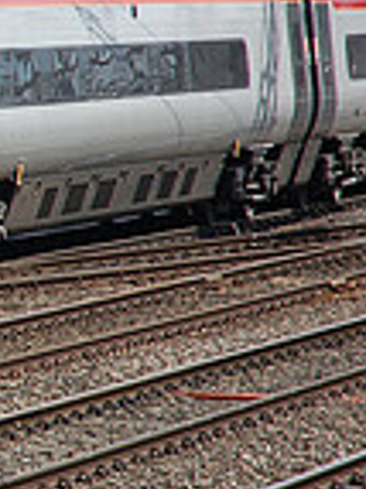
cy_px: 137
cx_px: -623
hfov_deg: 3.6
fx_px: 5775
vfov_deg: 4.8
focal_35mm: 409
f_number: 5.6
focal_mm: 70
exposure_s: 1/500
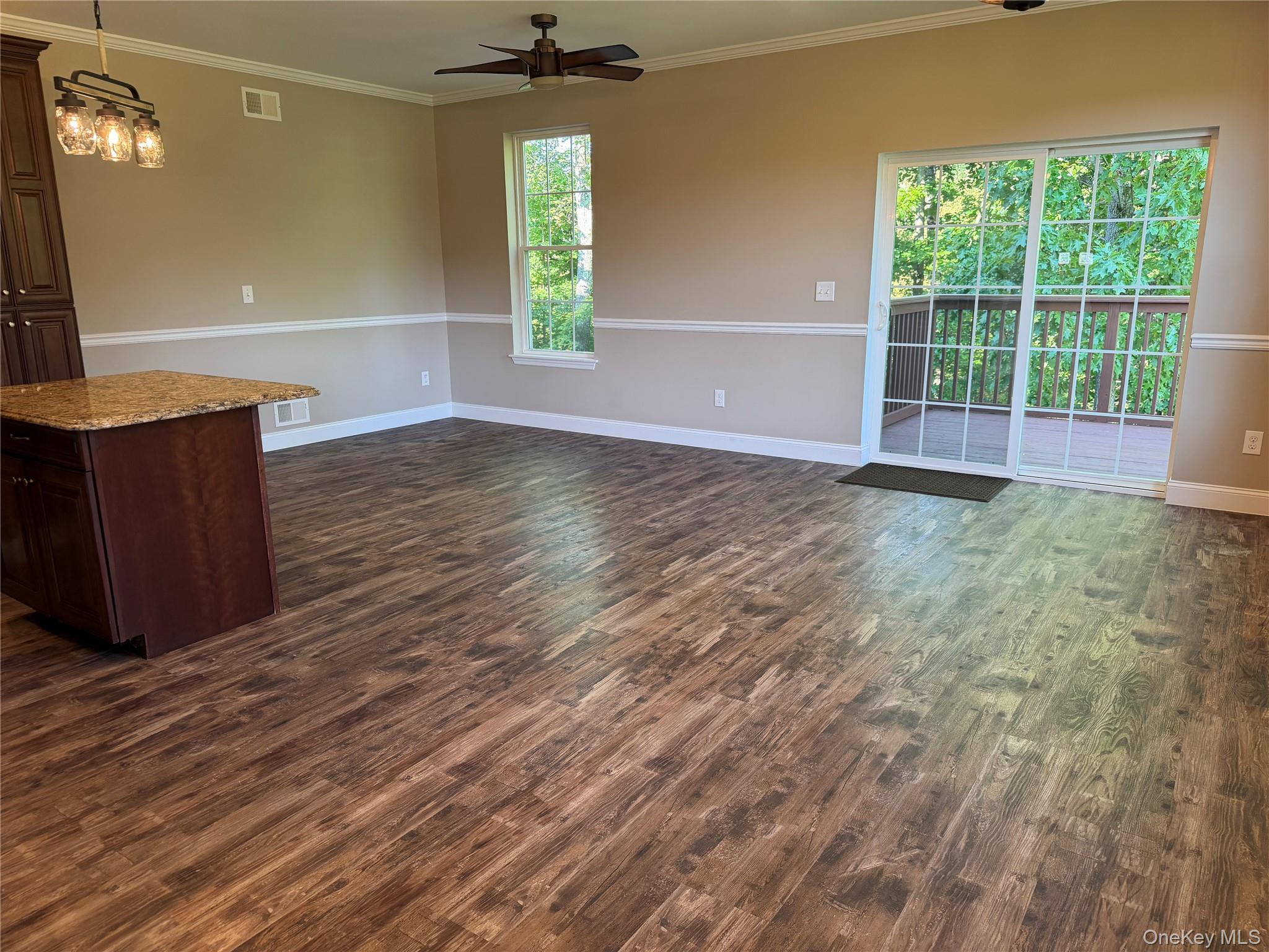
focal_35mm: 24
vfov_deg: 56.8
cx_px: 634
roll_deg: +0.6
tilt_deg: -14.1
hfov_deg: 71.6
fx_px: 880
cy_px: 476
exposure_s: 1/120
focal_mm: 6.76
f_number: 1.78
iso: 160
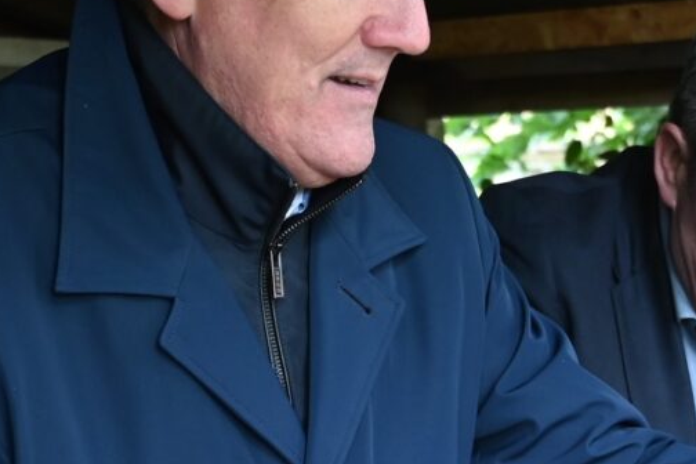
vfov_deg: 11.1
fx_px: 2358
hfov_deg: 16.8
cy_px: 517
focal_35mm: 122
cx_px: 434
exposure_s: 1/125
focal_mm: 24
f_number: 4
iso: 560
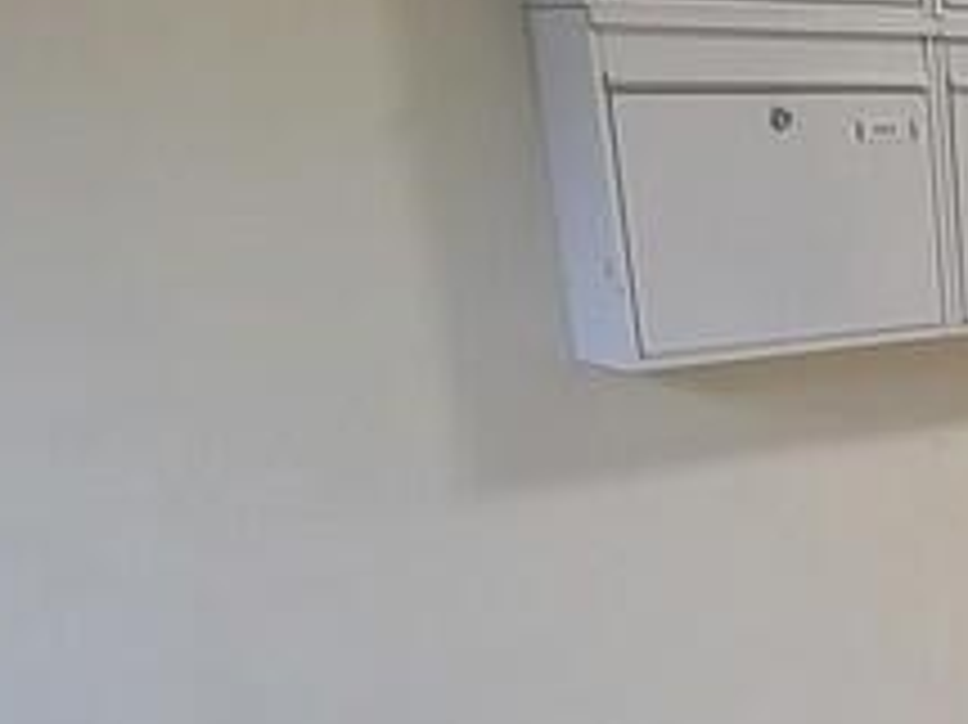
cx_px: 1382
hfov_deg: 25.1
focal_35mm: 62
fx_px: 1733
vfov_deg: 22.9
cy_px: 684
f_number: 2.2
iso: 80
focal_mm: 1.74
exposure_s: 1/50
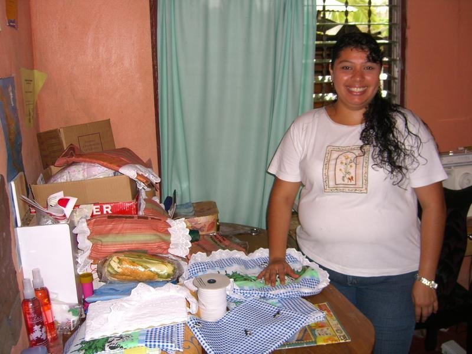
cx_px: 236
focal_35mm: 38
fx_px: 518
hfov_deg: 49.0
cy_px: 177
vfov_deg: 37.7
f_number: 2.8
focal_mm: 7.9
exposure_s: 1/60
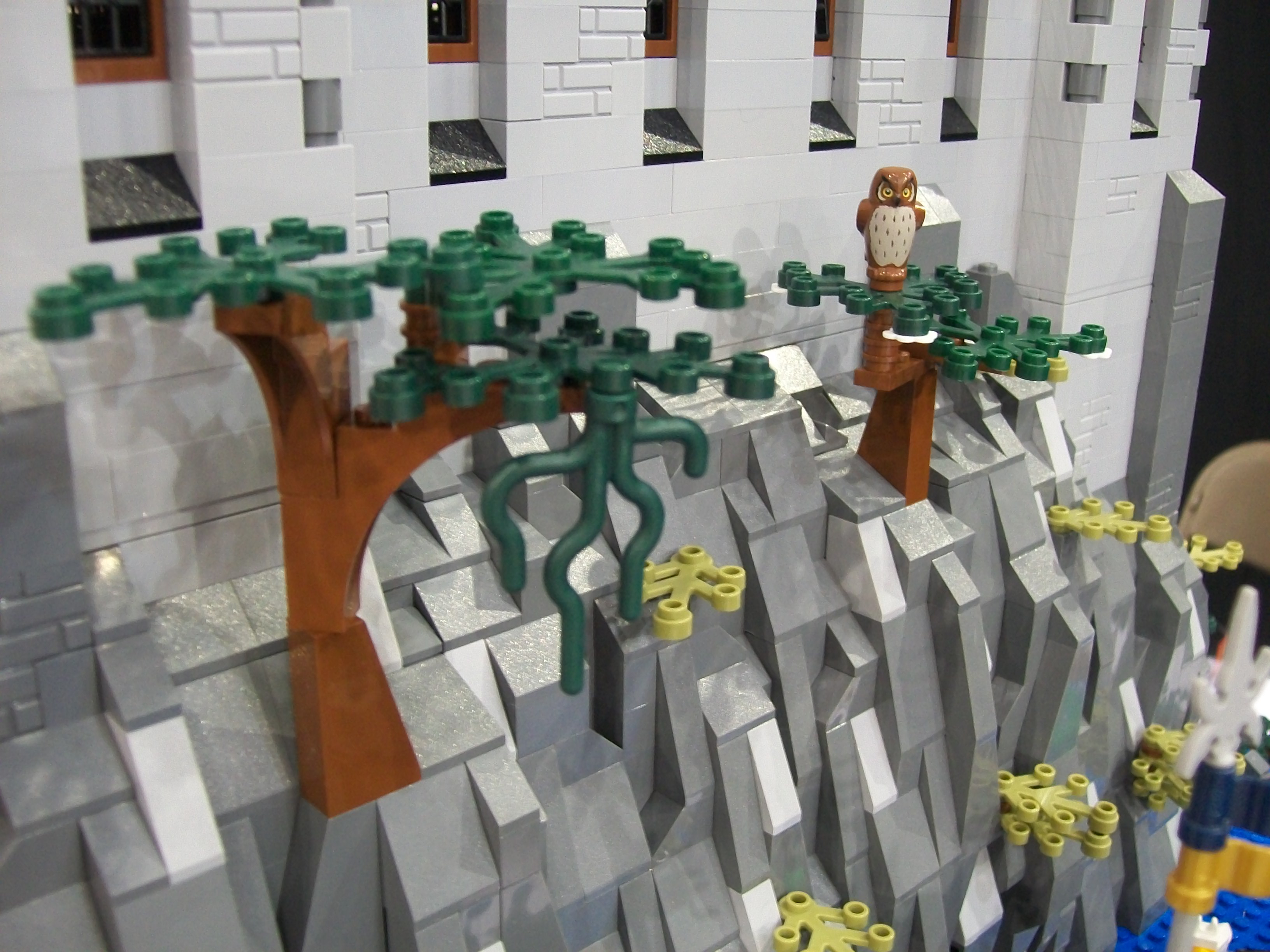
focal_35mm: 36
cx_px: 635
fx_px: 1321
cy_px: 476
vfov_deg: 39.7
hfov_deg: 51.4
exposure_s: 1/8
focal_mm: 6
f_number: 2.7
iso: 160
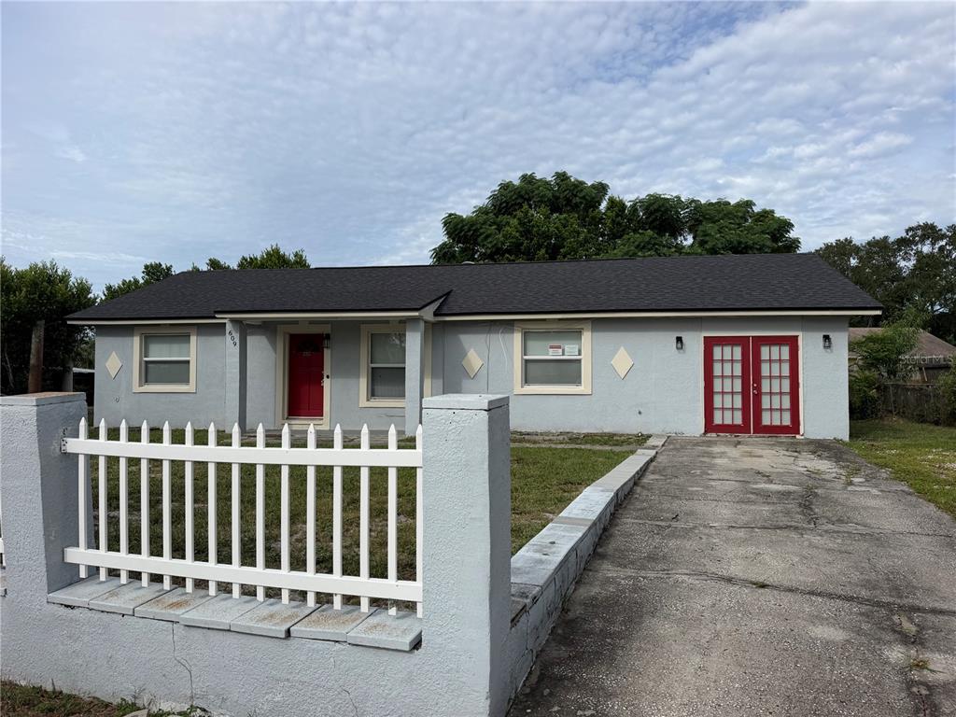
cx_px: 478
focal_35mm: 24
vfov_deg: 56.8
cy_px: 358
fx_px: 663
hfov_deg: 71.6
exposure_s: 1/6711
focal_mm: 6.76
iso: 80
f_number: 1.78
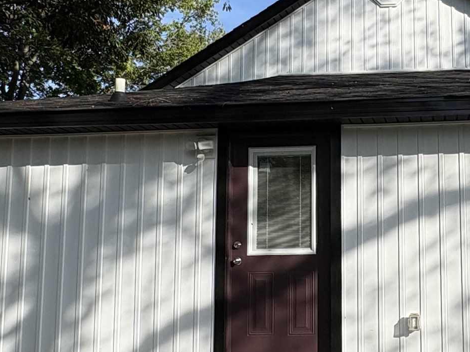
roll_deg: +0.8
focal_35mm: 46
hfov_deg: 38.8
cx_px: 408
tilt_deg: +8.1
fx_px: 624
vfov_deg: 31.5
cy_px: 199
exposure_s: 1/2028
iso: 40
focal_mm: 2.22
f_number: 2.2
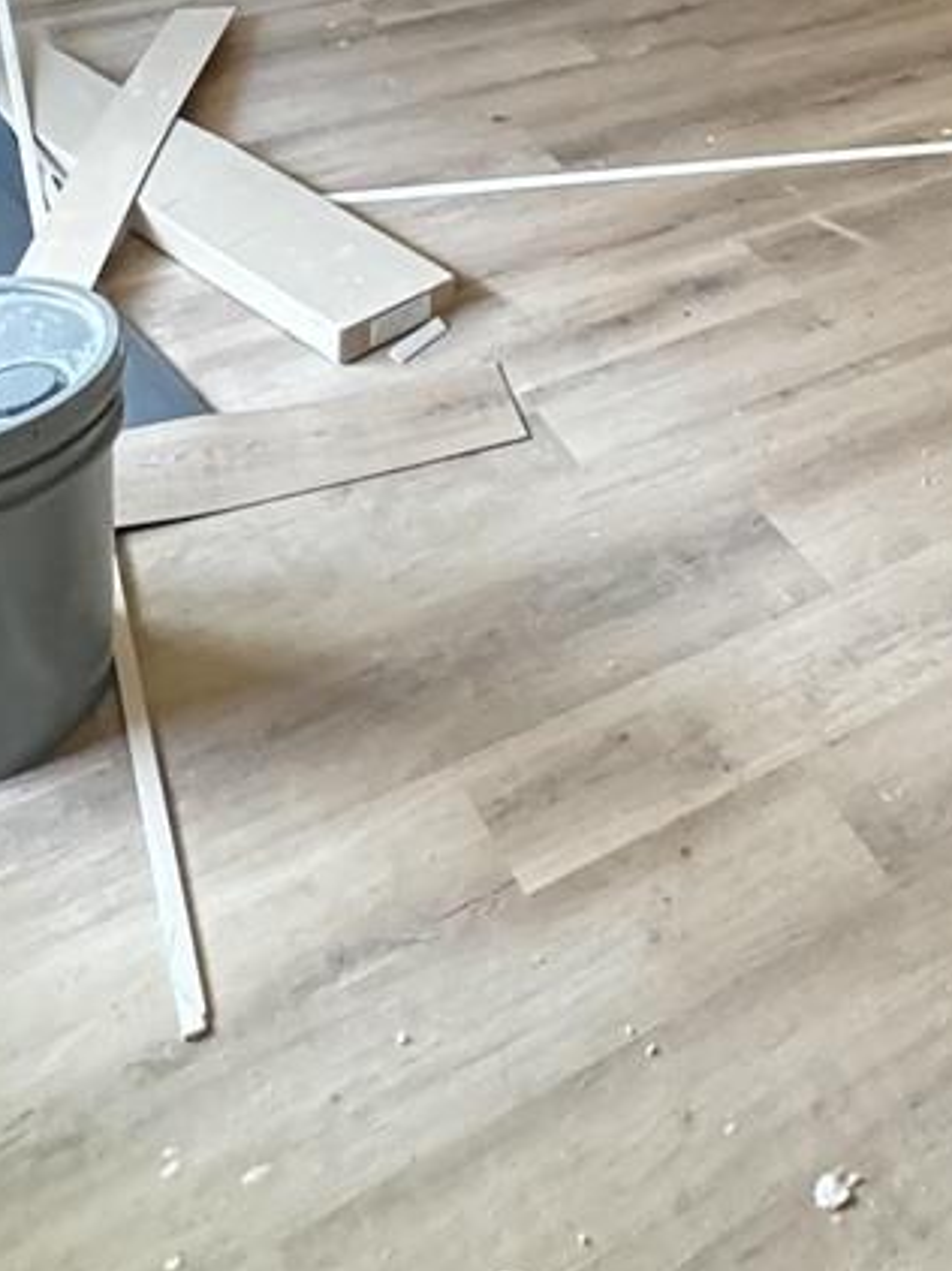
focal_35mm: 51
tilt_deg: -10.0
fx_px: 1872
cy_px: -404
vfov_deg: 29.7
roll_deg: -1.7
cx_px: 898
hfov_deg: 27.3
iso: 1250
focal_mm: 2.22
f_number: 2.2
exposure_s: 1/41
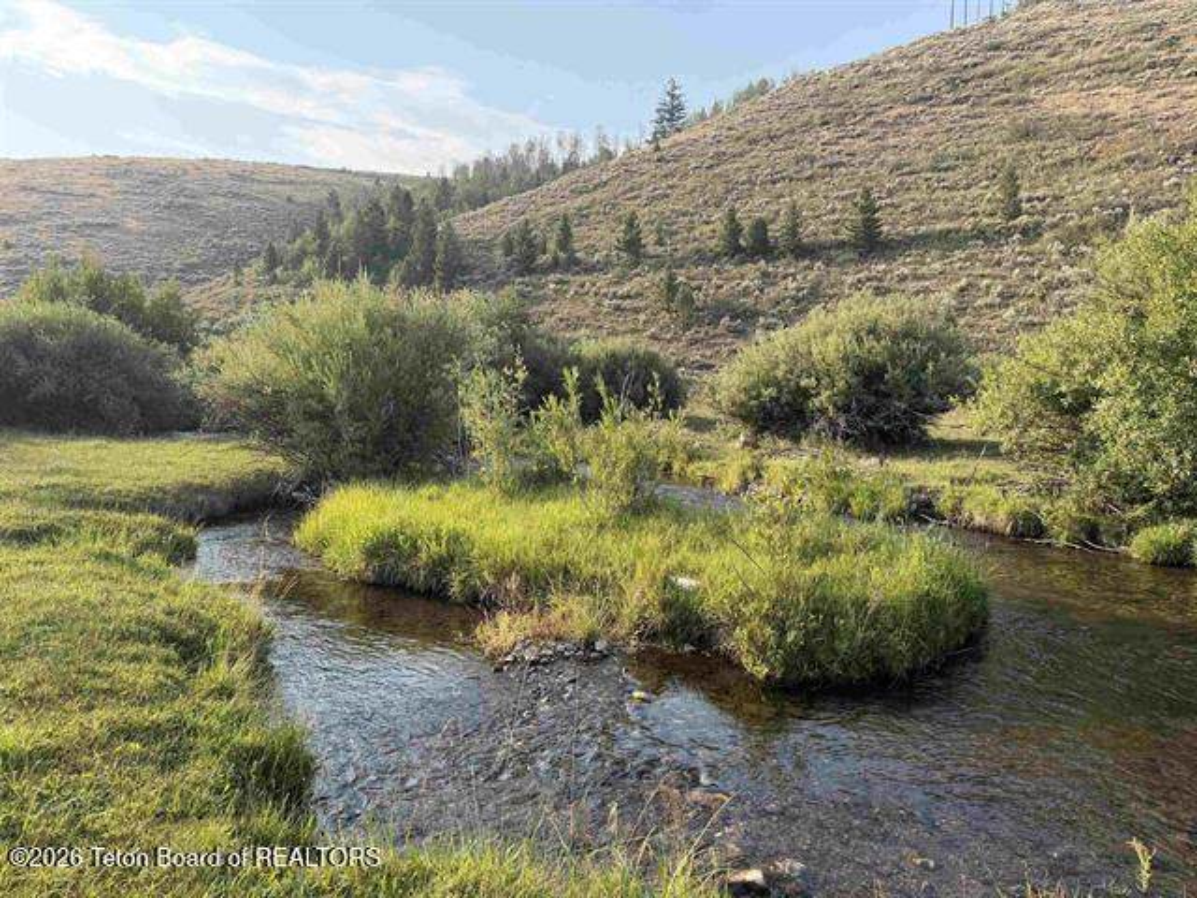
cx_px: 598
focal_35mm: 24
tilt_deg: -4.0
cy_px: 449
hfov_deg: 71.6
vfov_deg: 56.8
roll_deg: -1.4
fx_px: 830
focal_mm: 6.76
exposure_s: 1/1464
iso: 100
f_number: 1.78
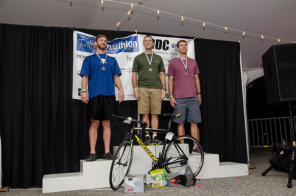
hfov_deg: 51.4
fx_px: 308
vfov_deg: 35.3
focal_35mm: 38
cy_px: 98
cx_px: 148
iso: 800
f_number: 5.6
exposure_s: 1/80
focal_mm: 25
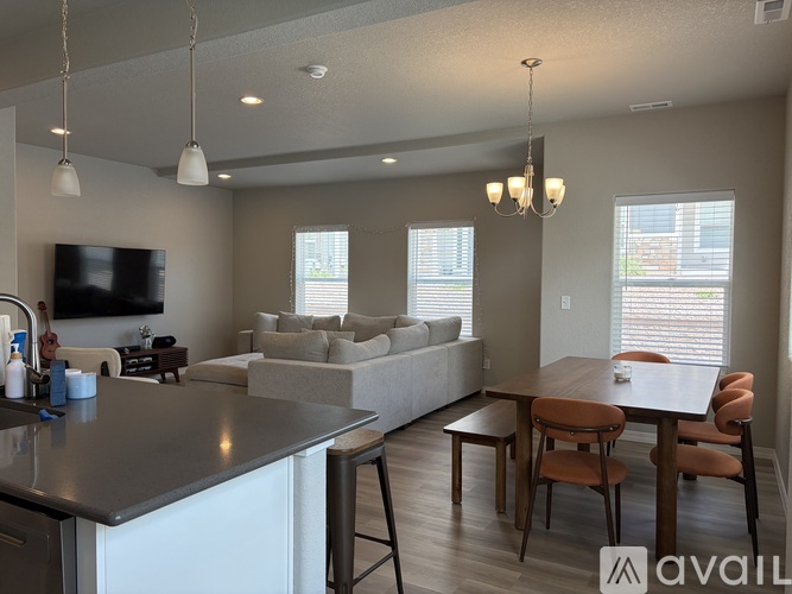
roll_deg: -0.2
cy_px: 297
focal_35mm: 26
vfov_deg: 53.0
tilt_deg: -2.1
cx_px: 396
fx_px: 595
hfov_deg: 67.3
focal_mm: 5.96
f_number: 1.6
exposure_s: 1/220
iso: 100
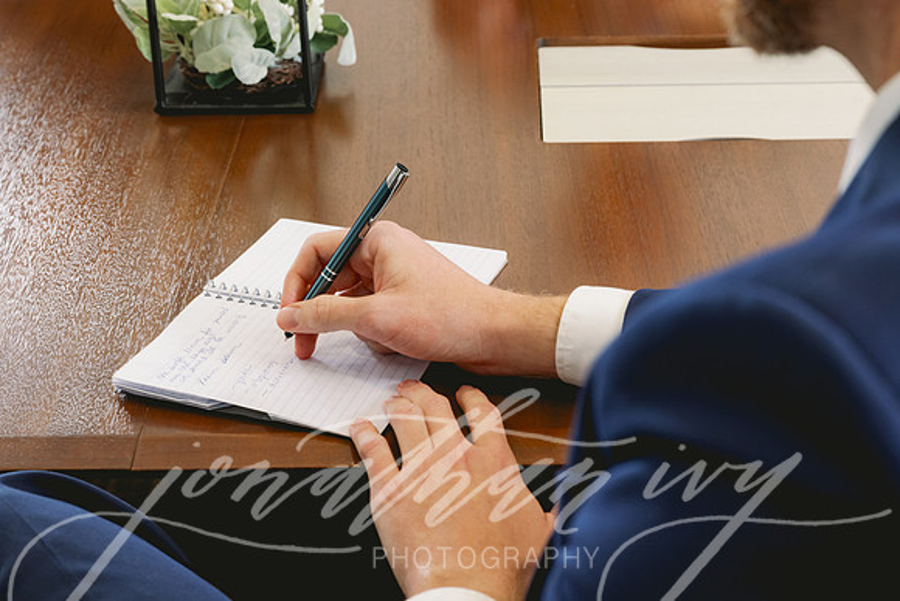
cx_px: 533
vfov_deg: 18.8
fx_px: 1813
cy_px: 234
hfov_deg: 27.8
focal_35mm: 73
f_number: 7.1
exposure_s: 1/160
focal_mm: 57
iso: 1000
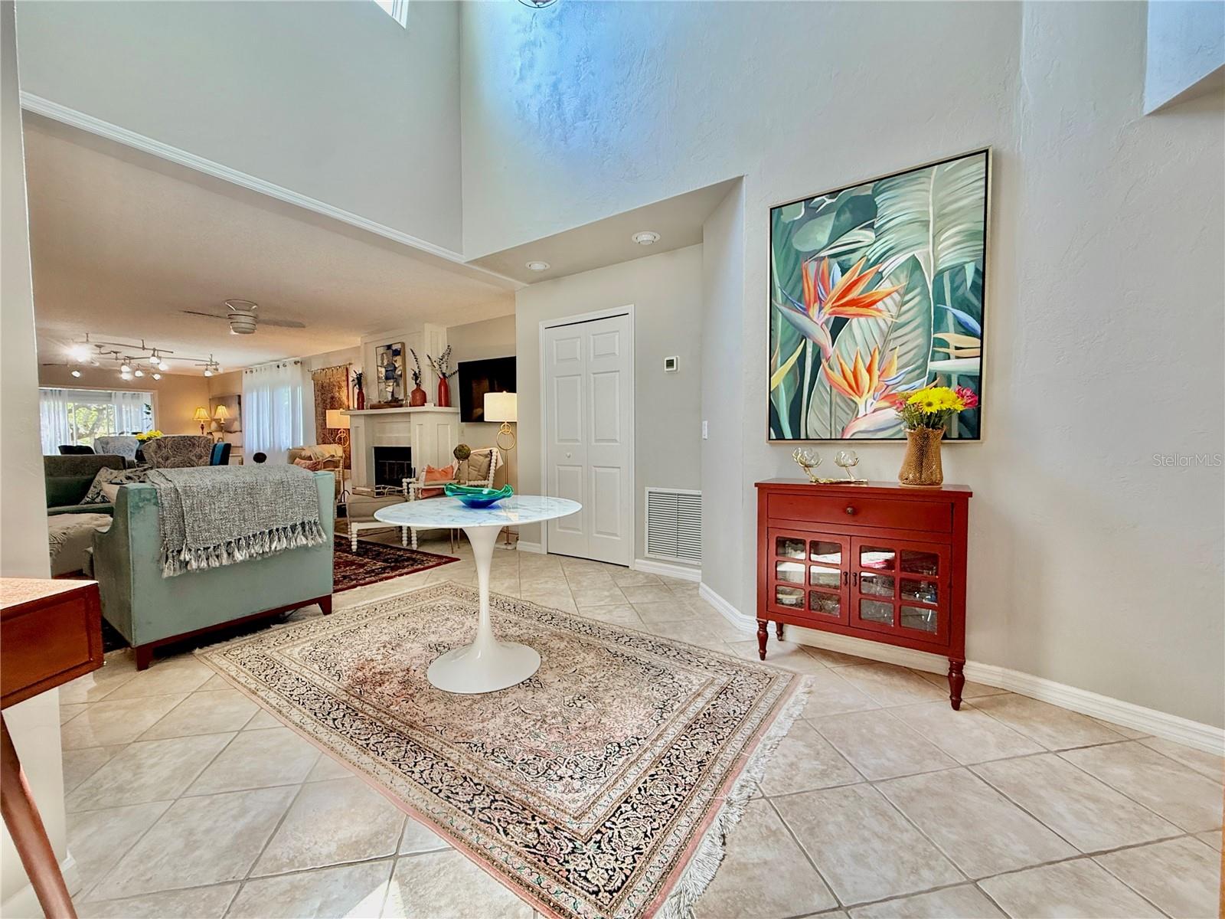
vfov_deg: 85.7
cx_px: 612
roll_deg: +0.2
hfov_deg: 102.1
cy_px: 460
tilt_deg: -0.5
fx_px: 495
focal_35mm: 14
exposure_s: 1/99
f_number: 2.2
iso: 160
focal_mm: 2.22
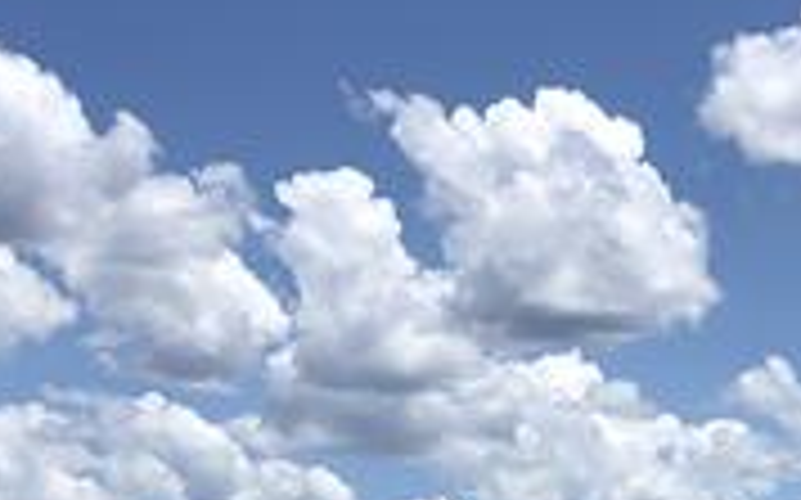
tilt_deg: -0.1
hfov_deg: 17.2
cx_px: 900
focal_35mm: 117
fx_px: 2552
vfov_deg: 10.7
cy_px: 809
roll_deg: +0.9
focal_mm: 4
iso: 20
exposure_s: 1/3205
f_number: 1.8
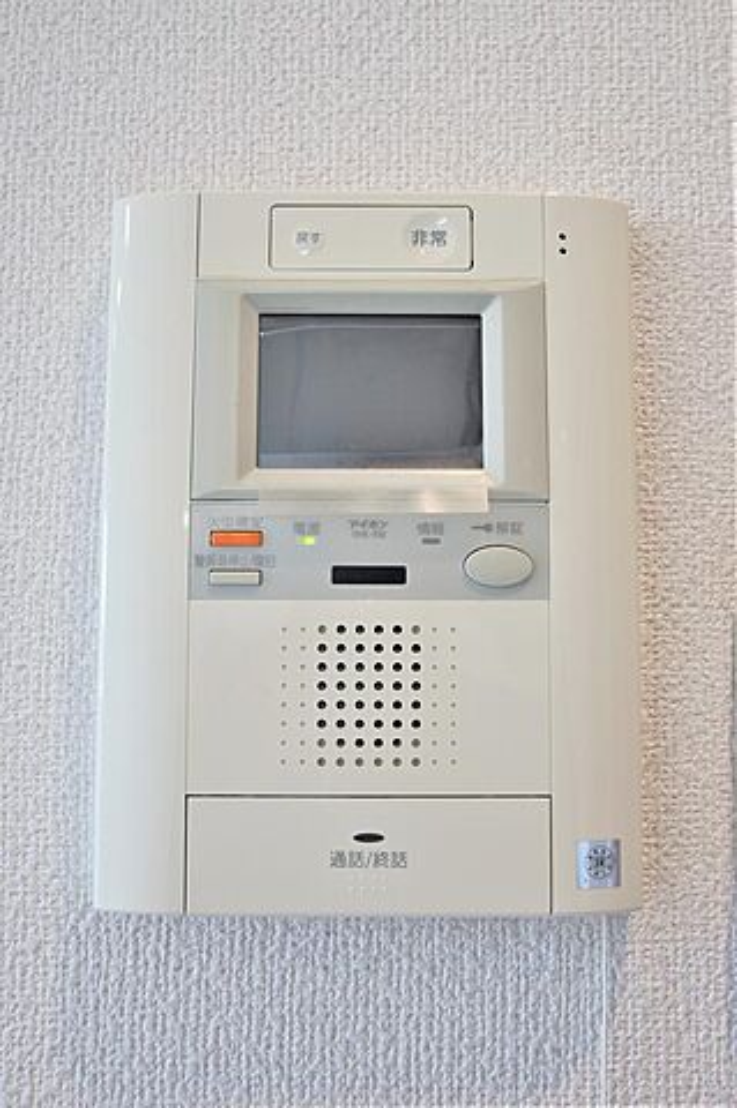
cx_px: 368
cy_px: 554
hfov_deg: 36.8
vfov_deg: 53.2
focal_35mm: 36
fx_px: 1108
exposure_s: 1/40
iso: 100
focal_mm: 24
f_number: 4.5
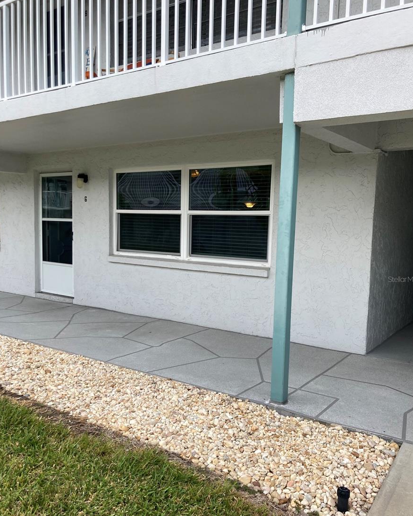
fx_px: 458
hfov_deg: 48.5
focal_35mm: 30
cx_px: 209
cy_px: 279
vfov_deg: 58.7
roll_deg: -1.9
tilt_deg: -6.0
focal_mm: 3.99
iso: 20
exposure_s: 1/516
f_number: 1.8
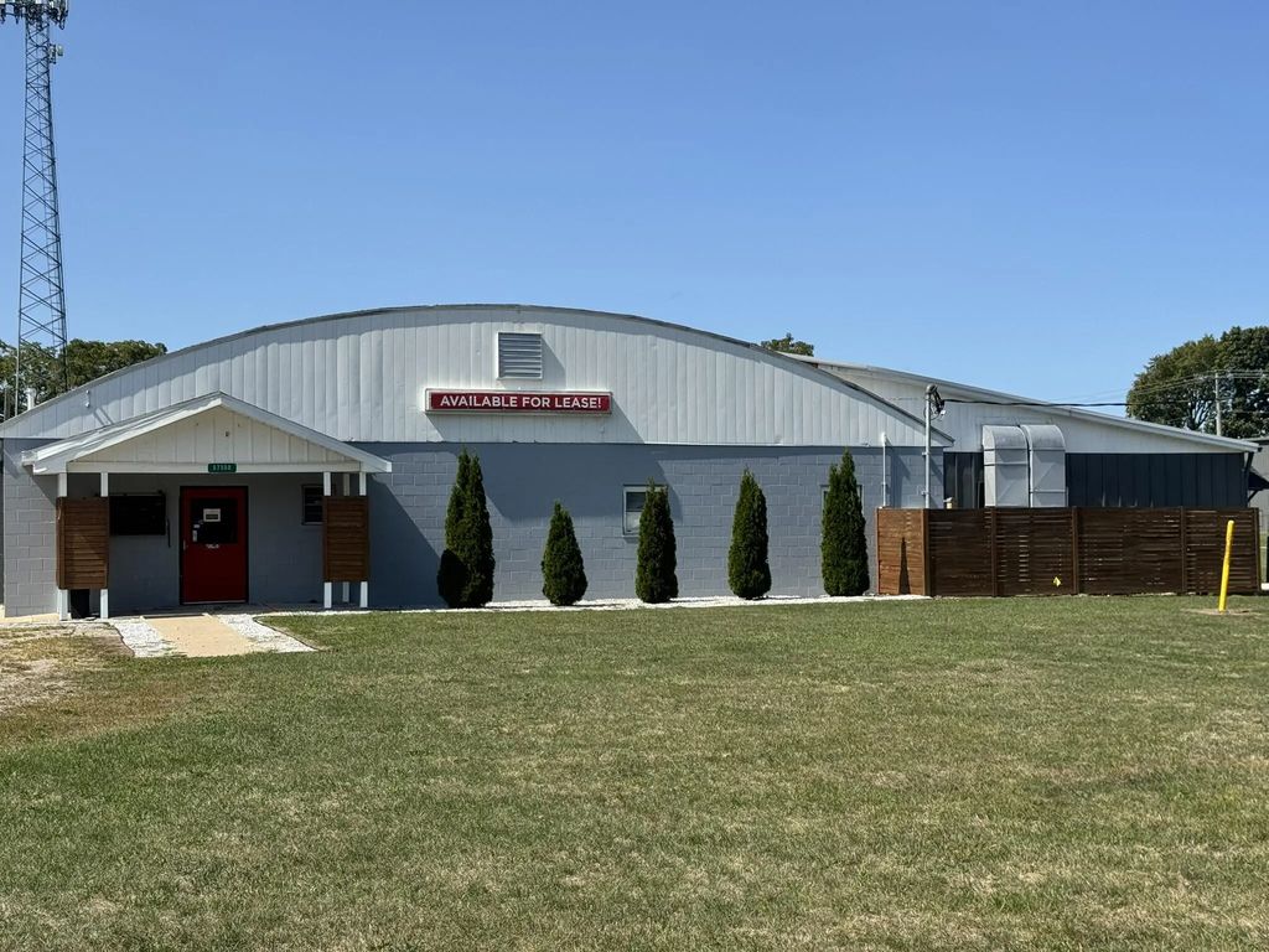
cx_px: 634
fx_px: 1760
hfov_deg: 39.7
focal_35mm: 48
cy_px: 476
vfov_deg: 30.3
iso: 64
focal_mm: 6.76
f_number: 1.78
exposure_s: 1/5376
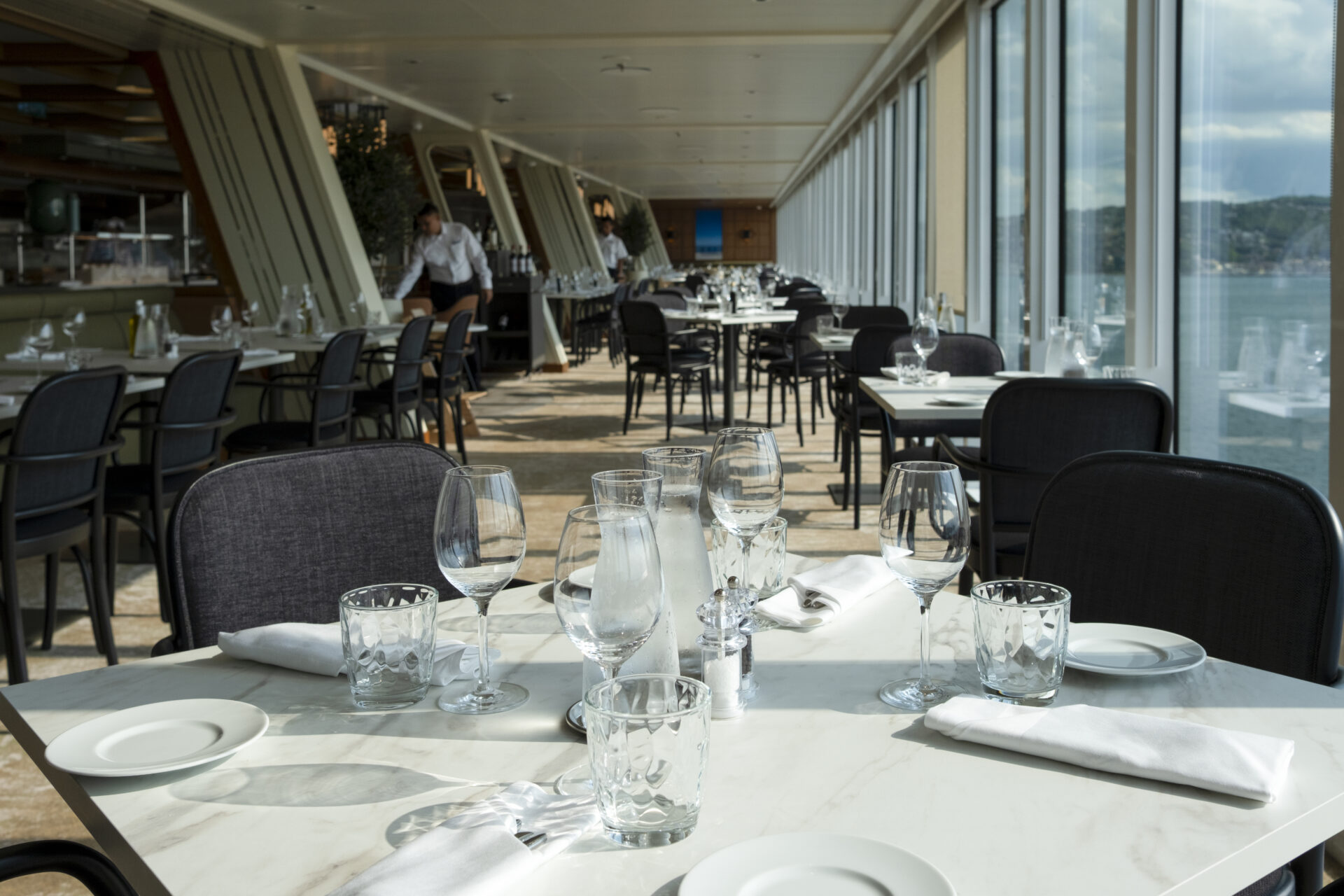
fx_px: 1307
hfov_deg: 54.4
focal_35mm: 35
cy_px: 448
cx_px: 672
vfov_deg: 37.9
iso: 250
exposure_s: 1/680
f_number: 5.6
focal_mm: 23
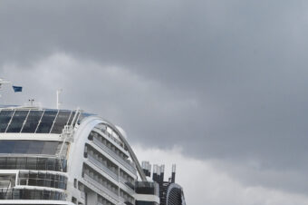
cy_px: 265
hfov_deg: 8.0
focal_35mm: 256
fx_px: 2188
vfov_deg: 5.3
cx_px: -80
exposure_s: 1/500
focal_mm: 85
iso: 1000
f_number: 14
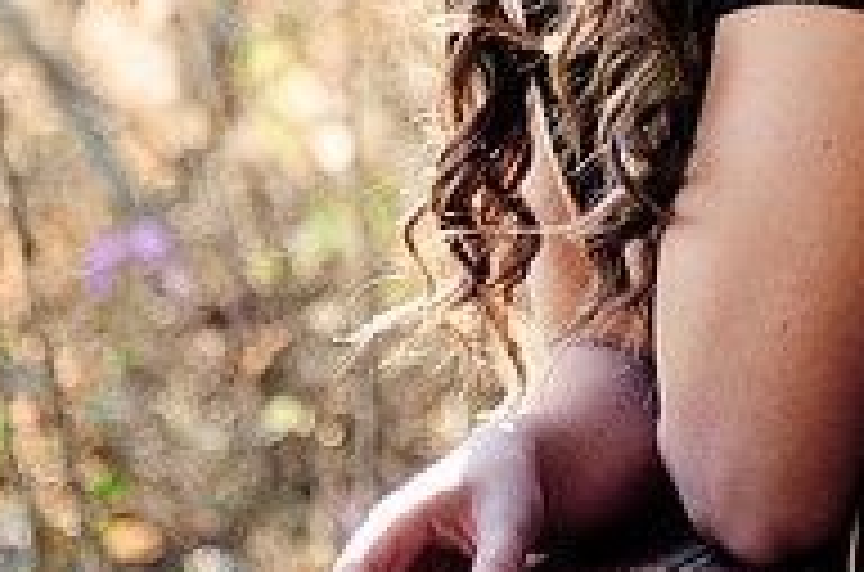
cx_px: 441
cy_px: -223
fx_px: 7613
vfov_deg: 4.3
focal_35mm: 318
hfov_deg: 6.5
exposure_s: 1/160
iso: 200
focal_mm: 70
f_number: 2.8
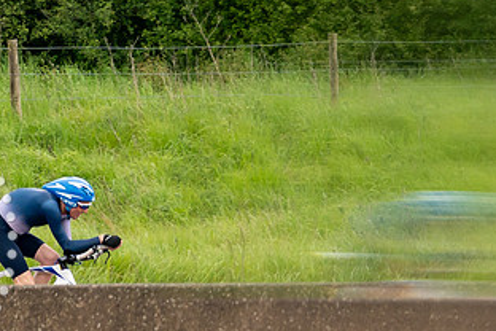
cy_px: 216
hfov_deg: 6.7
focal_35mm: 307
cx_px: 36
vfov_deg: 4.5
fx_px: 4229
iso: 320
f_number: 4.5
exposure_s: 1/1000
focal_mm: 70
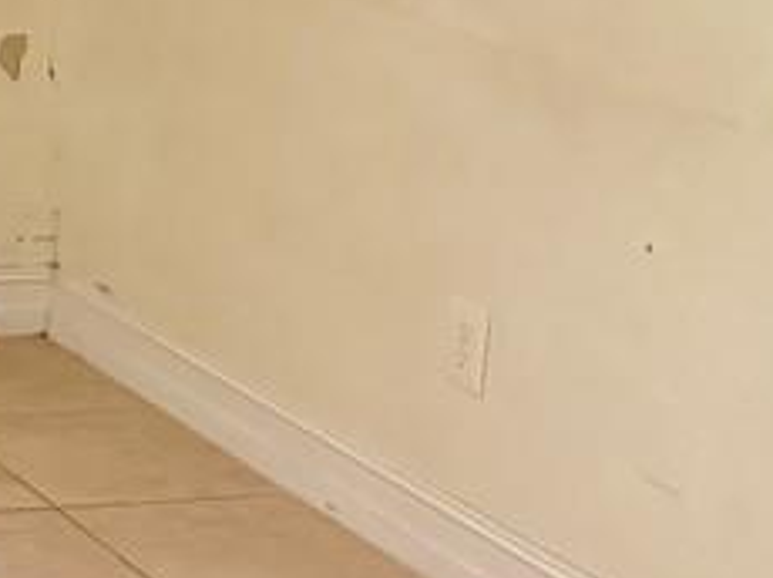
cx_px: -746
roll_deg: -1.2
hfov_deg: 15.1
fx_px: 2387
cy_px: -81
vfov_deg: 13.5
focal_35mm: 107
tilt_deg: -7.9
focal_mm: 6.76
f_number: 1.78
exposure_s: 1/60
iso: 800
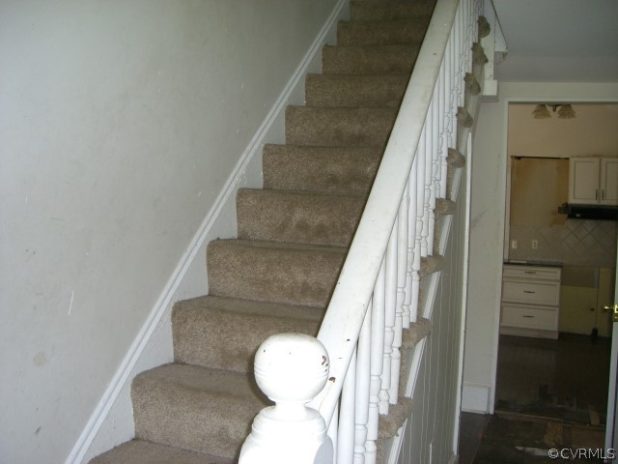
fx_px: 678
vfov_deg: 37.7
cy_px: 232
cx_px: 309
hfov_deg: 49.0
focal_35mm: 38
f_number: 2.7
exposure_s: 1/60
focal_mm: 6.2
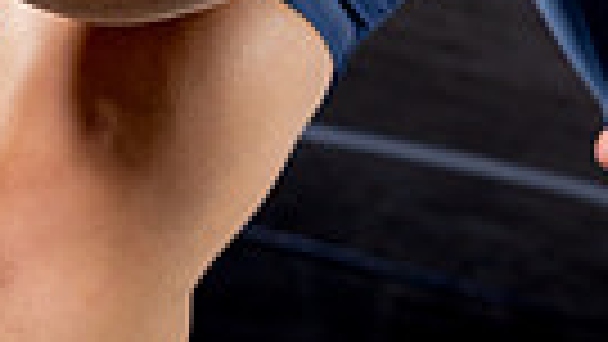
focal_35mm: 171
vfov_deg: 6.6
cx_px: 581
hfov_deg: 12.5
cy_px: -562
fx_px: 2757
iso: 320
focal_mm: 49
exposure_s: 1/250
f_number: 6.3
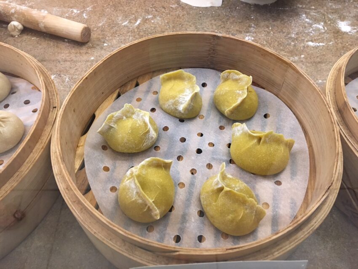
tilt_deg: -52.2
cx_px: 179
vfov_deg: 48.2
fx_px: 300
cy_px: 134
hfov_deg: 61.6
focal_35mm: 29
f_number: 2.2
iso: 160
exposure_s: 1/33
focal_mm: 4.15
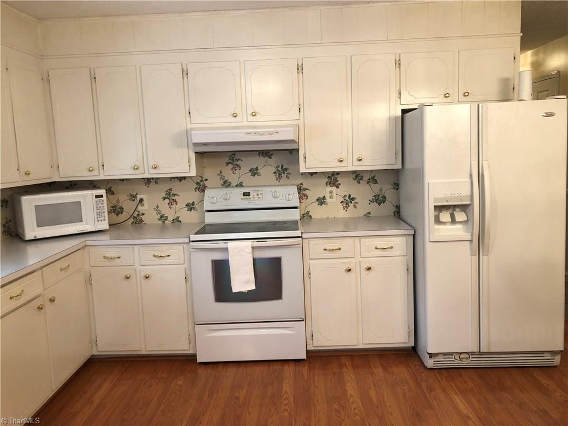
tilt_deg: -7.5
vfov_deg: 49.7
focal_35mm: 28
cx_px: 284
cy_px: 213
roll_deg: +2.5
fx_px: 459
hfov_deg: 63.4
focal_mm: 3.99
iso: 40
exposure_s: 1/30
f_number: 1.8
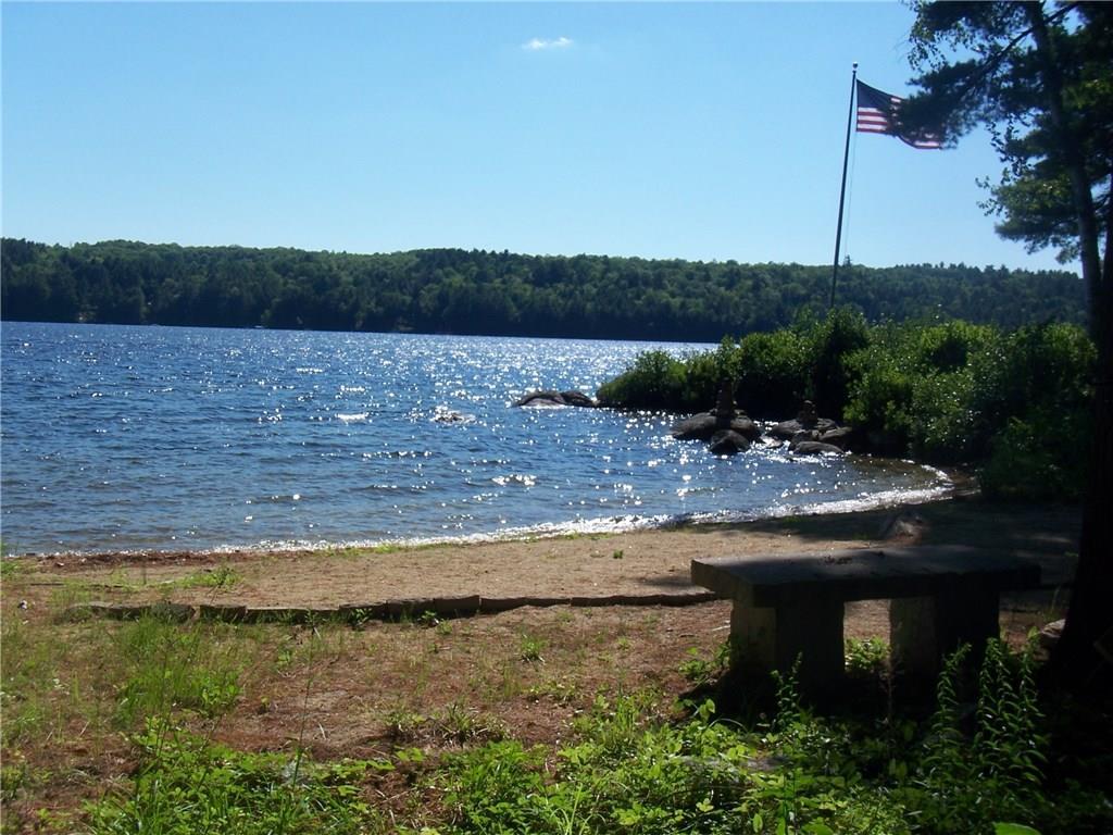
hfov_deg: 47.9
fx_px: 1254
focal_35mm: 39
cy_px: 418
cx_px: 556
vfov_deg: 36.8
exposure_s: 1/320
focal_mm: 6.4
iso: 64
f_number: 7.1
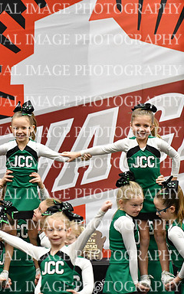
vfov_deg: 4.9
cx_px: 71
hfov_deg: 3.1
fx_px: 3418
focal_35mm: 426
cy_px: 147
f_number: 2.8
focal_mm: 185
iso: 5000
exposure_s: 1/800
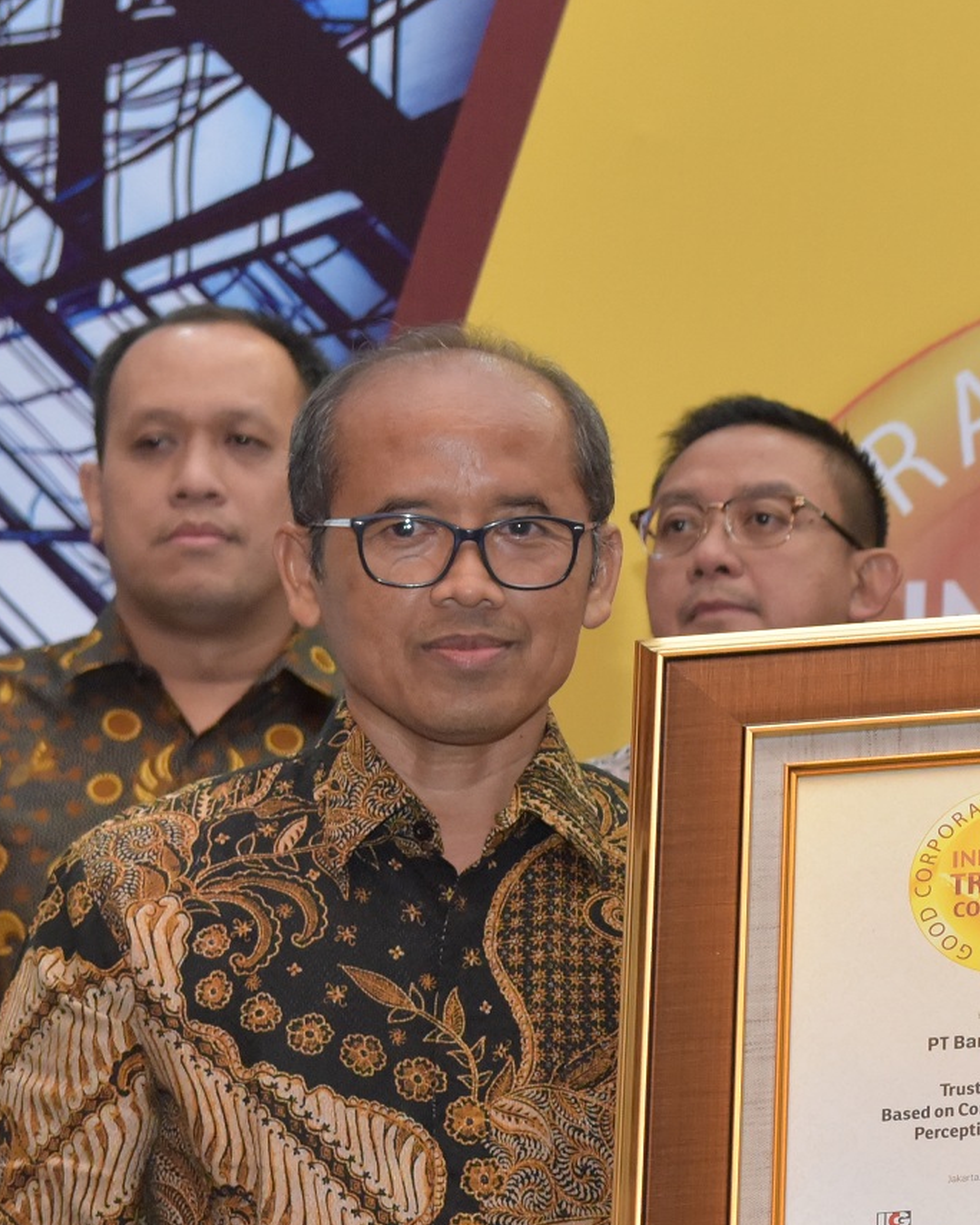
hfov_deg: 7.7
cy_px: 863
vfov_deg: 9.9
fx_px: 7034
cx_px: 1738
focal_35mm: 194
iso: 2500
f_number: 5.6
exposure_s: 1/160
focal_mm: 60
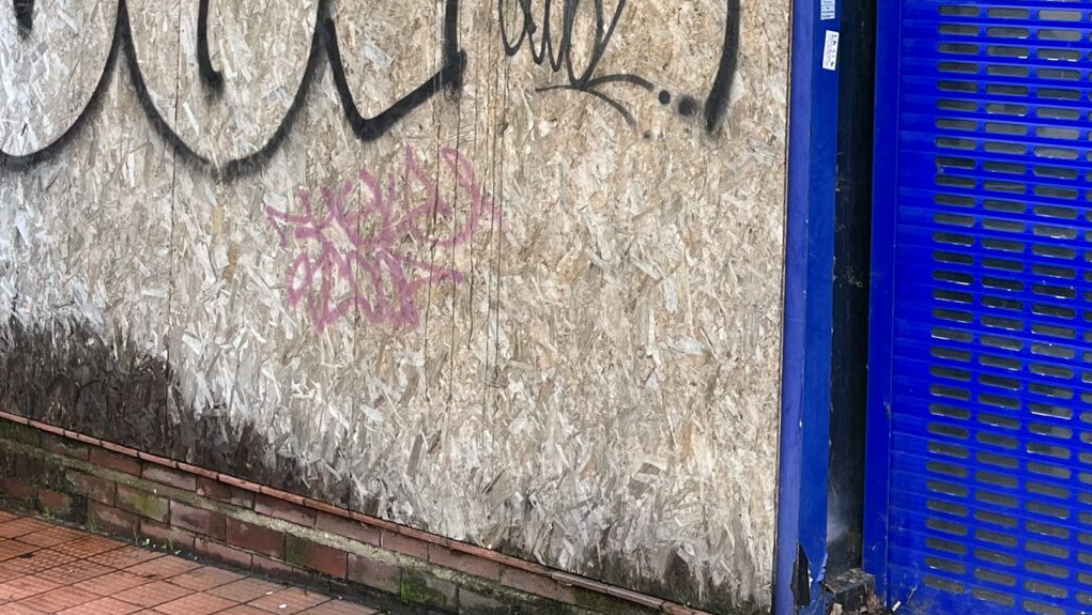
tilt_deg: +1.4
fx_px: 2056
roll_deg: -1.3
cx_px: 698
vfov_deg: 16.4
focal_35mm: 71
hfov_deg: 29.6
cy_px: -104
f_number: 1.6
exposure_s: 1/122
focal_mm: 5.1
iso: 32
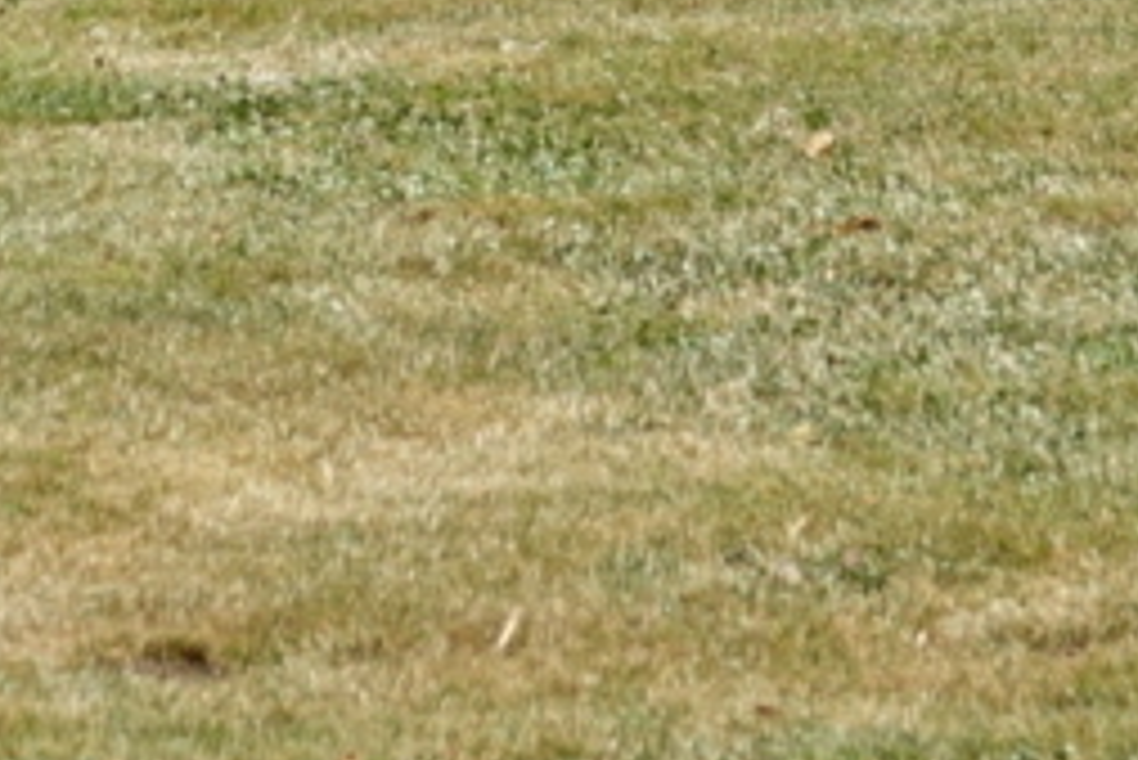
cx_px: 652
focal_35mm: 492
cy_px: -1637
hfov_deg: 4.2
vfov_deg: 2.8
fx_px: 15561
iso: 100
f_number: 4
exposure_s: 1/800
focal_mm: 28.07
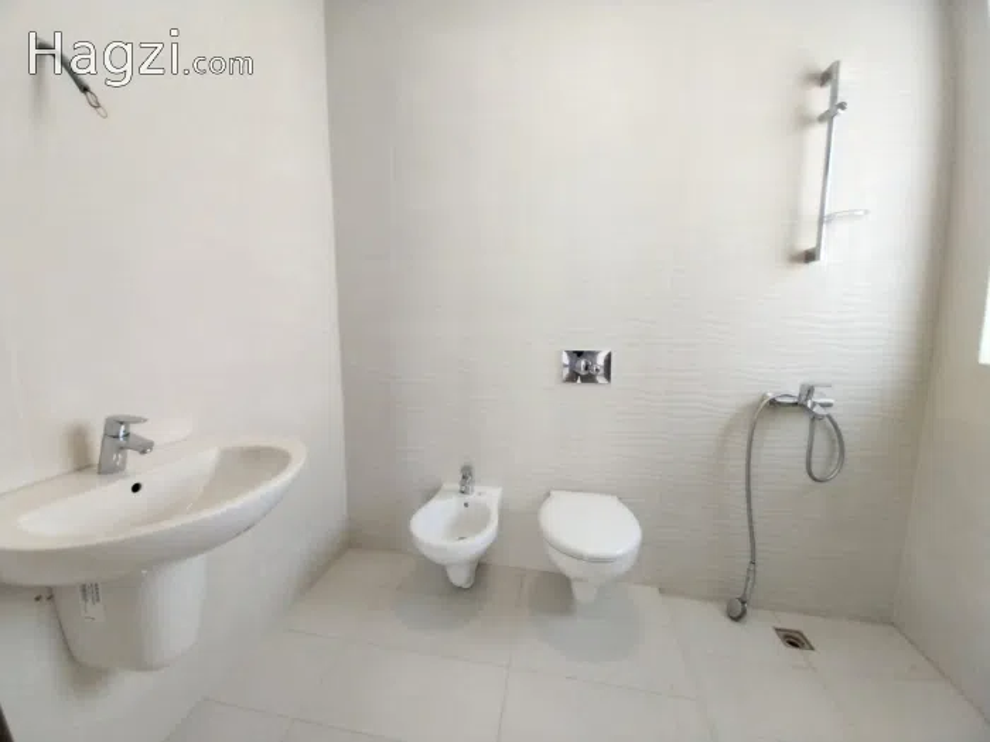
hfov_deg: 106.2
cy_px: 371
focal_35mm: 13
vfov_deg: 89.9
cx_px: 495
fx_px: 372
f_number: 2.2
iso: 160
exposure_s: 1/50
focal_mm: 1.3
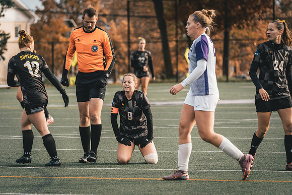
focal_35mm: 277
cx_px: 146
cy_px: 98
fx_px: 2247
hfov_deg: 7.4
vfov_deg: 5.0
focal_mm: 277
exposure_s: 1/800
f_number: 6.3
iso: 800
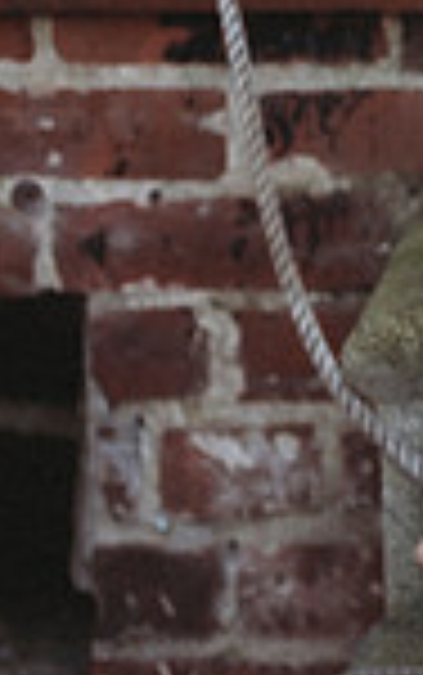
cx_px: 1192
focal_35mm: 255
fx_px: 4694
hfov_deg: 4.9
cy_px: -146
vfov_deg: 8.1
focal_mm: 62
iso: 200
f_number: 2.8
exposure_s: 1/125
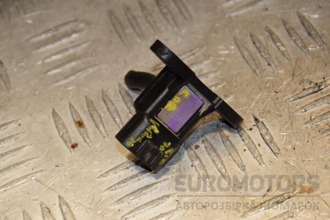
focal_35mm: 135
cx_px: 165
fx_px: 1237
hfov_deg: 15.2
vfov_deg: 10.2
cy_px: 110
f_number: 8
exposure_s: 1/200
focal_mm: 90
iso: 800
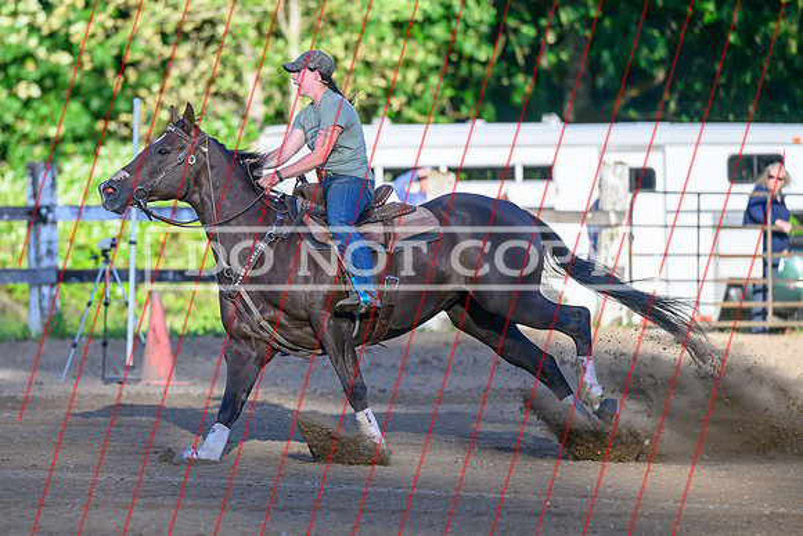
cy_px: 268
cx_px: 293
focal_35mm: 286
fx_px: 6387
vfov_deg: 4.8
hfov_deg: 7.2
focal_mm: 200
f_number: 2.8
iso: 250
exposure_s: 1/2500
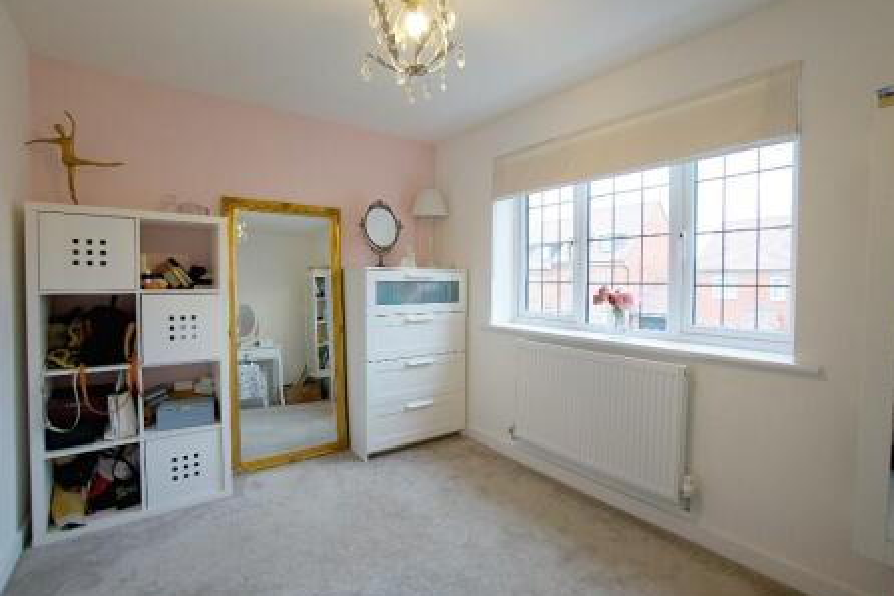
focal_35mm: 16
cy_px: 298
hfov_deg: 96.7
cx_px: 461
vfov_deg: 73.7
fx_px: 397
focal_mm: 10
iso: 640
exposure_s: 1/160
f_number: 4
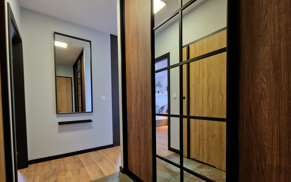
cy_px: 107
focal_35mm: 15
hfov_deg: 101.4
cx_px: 142
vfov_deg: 74.2
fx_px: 119
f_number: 2.2
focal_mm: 2.2
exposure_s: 1/50
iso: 320
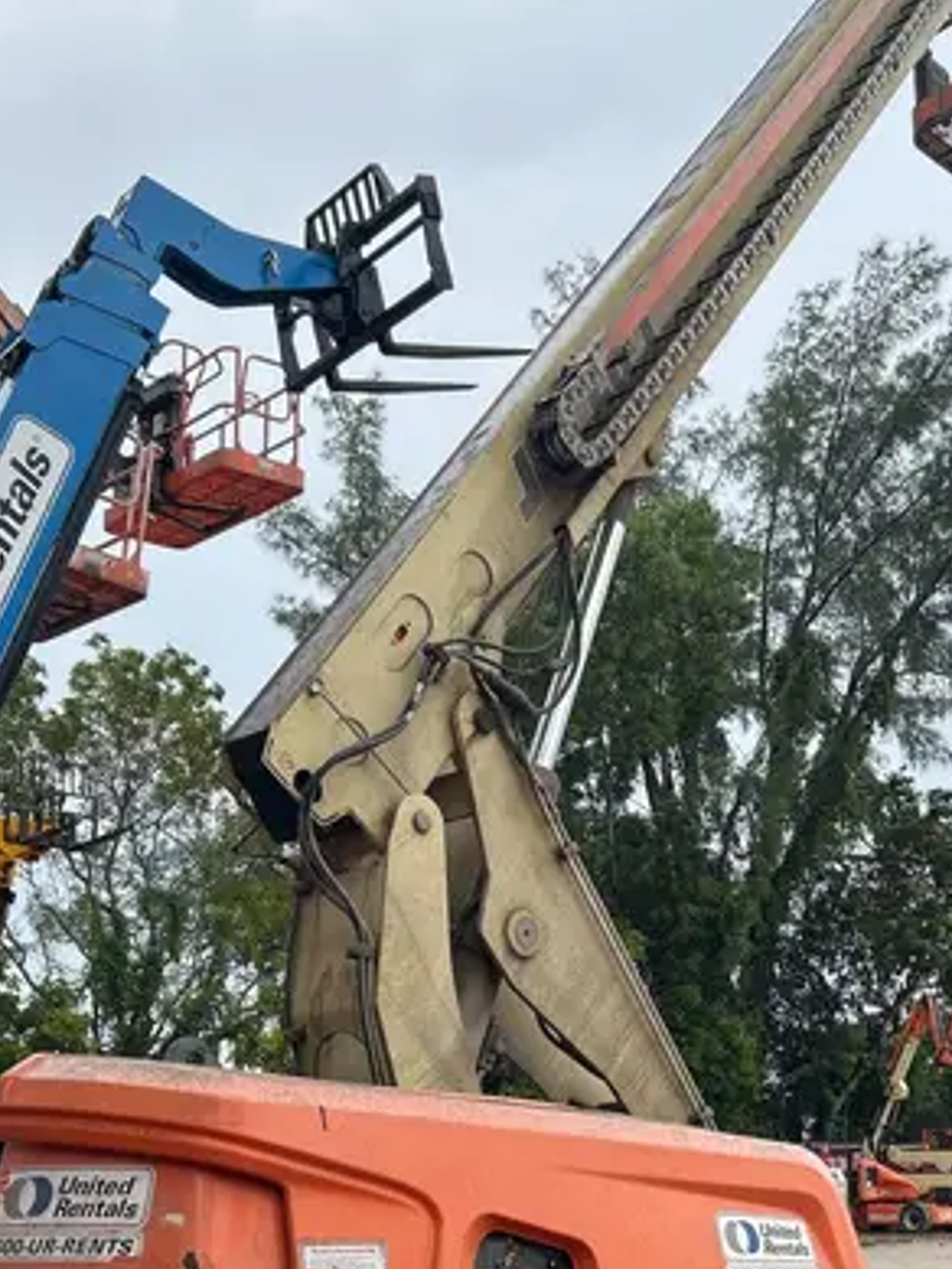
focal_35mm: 49
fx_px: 1796
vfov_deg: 38.0
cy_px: 941
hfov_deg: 29.5
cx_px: 632
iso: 50
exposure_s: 1/3165
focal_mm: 5.7
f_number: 1.5
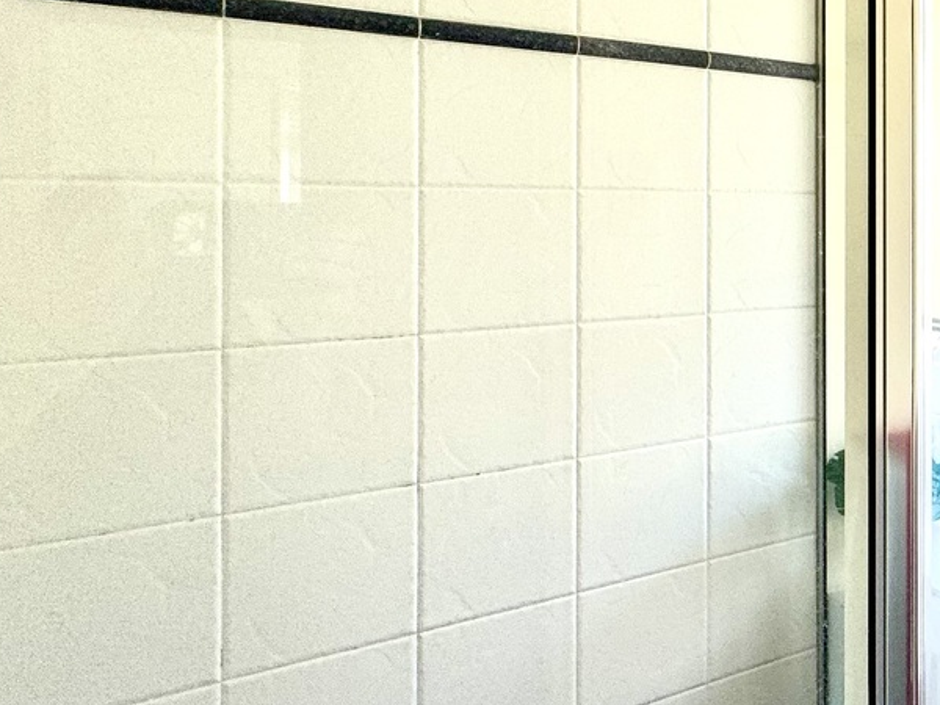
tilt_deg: +1.2
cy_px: 217
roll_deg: -0.2
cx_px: 1026
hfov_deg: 42.0
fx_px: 950
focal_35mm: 35
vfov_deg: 40.0
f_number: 2.2
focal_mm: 2.22
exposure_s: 1/100
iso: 80
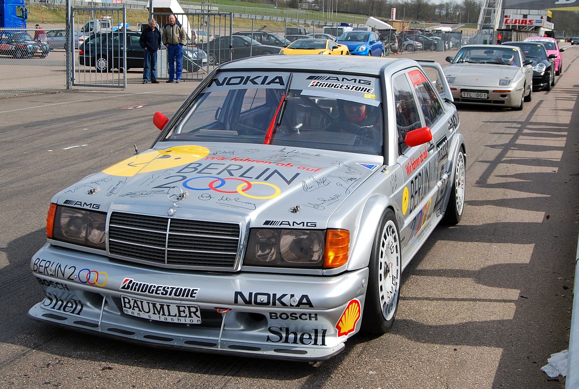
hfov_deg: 49.5
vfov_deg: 34.4
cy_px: 194
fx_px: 629
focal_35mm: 39
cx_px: 290
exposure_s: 1/200
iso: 100
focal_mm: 26
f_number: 7.1
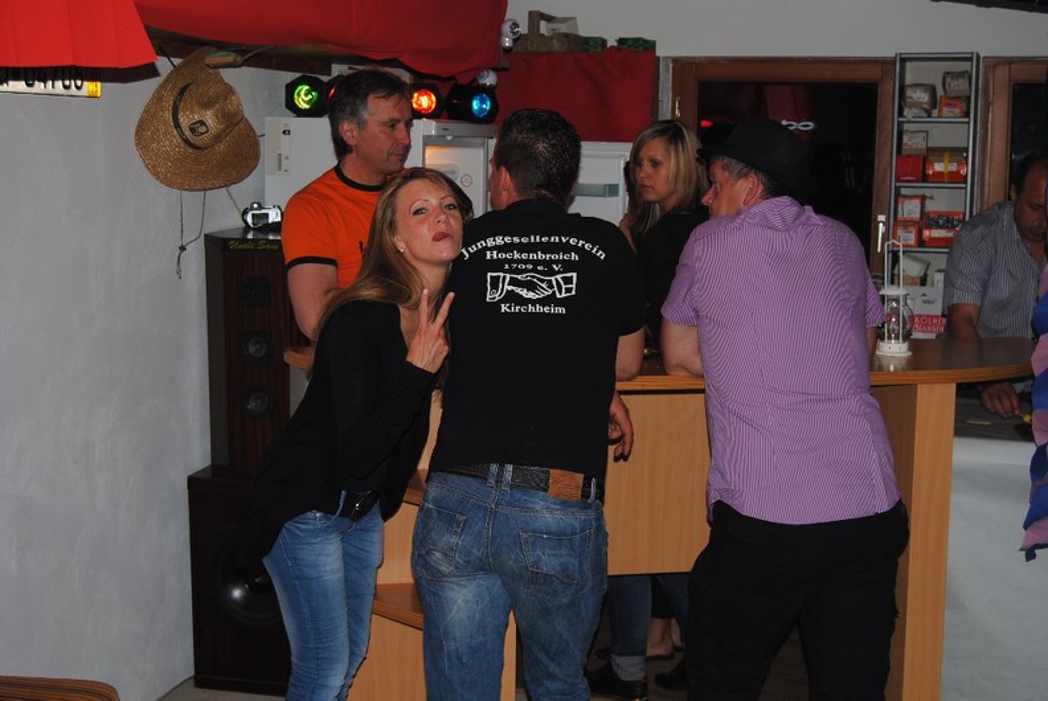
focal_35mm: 52
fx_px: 1530
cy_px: 350
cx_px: 524
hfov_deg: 37.8
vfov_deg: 25.8
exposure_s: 1/60
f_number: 4.5
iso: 200
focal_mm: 35
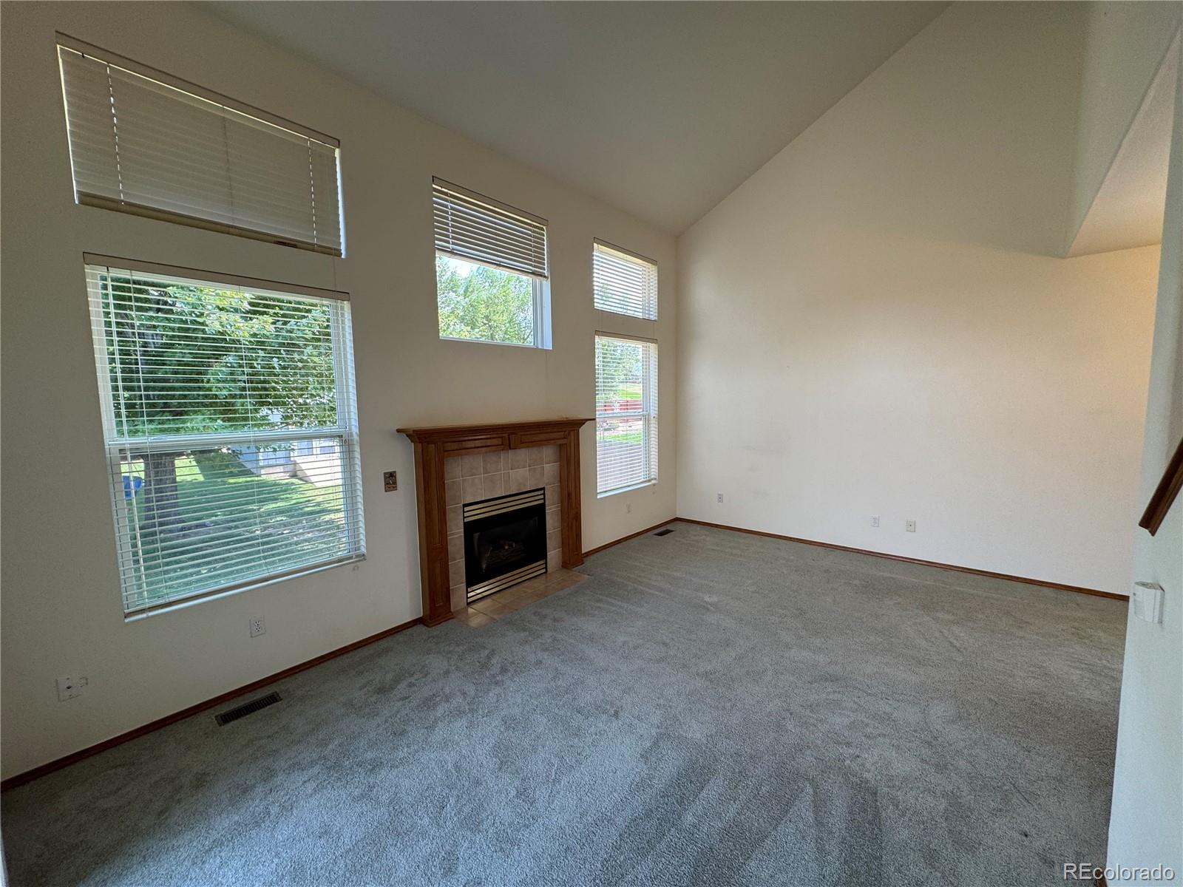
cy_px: 444
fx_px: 478
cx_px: 592
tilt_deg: -5.2
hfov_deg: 102.1
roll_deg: +1.6
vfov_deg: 85.7
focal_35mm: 14
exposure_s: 1/120
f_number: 2.2
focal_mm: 2.22
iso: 64
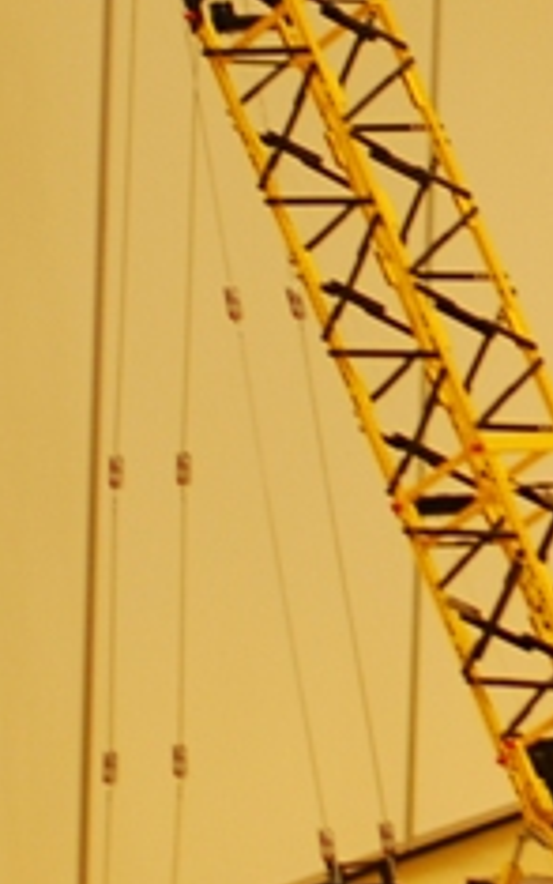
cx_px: 1038
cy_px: 203
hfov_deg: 5.7
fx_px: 5470
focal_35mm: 227
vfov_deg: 9.2
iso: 160
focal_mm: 30
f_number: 1.4
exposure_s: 1/60
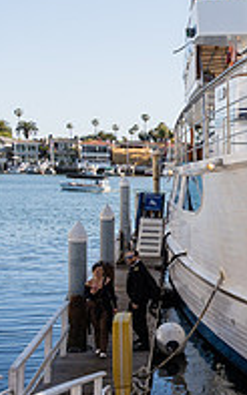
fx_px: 776
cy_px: 216
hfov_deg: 15.7
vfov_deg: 28.6
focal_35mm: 72
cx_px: 430
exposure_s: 1/1000
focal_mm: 24
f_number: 4
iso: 100
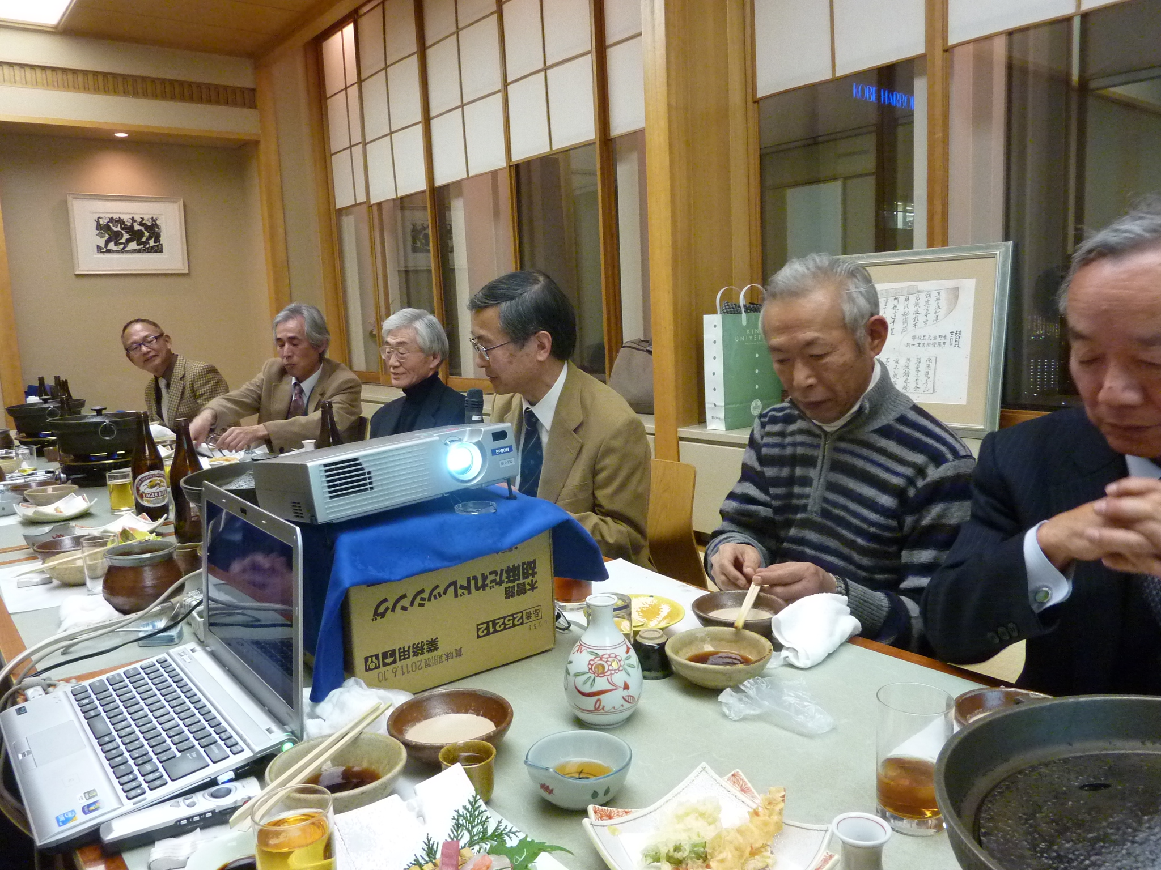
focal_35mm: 25
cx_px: 580
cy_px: 435
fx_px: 838
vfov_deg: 54.9
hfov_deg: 69.4
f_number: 3.3
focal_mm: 4.1
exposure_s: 1/20
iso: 400
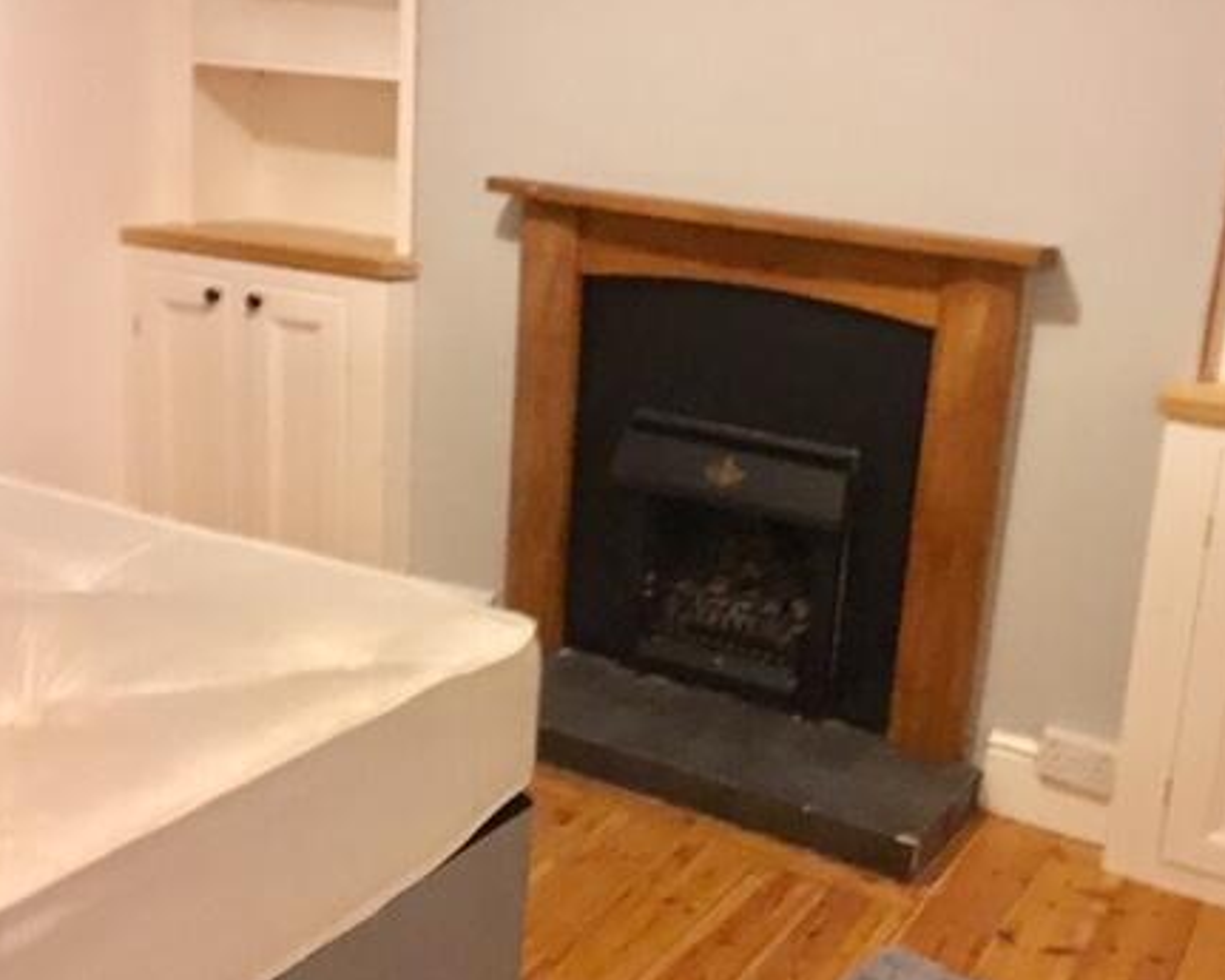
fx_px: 1523
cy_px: 489
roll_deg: -3.9
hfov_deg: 43.6
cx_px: 742
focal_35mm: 42
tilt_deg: -12.7
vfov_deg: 35.7
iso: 640
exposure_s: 1/17
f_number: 2.2
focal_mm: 4.15
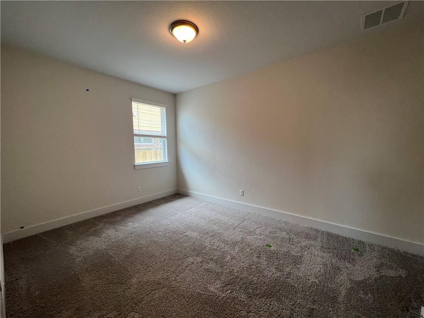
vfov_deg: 89.9
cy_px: 159
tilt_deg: -5.1
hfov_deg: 106.2
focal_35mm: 13
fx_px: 159
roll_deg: +0.1
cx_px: 212
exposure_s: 1/120
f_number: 1.8
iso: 100
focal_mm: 1.57
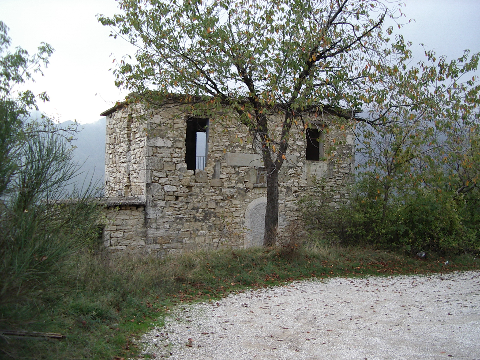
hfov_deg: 49.0
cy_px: 180
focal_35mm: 38
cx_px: 240
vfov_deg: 37.7
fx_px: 527
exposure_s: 1/80
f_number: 2.6
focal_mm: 5.8
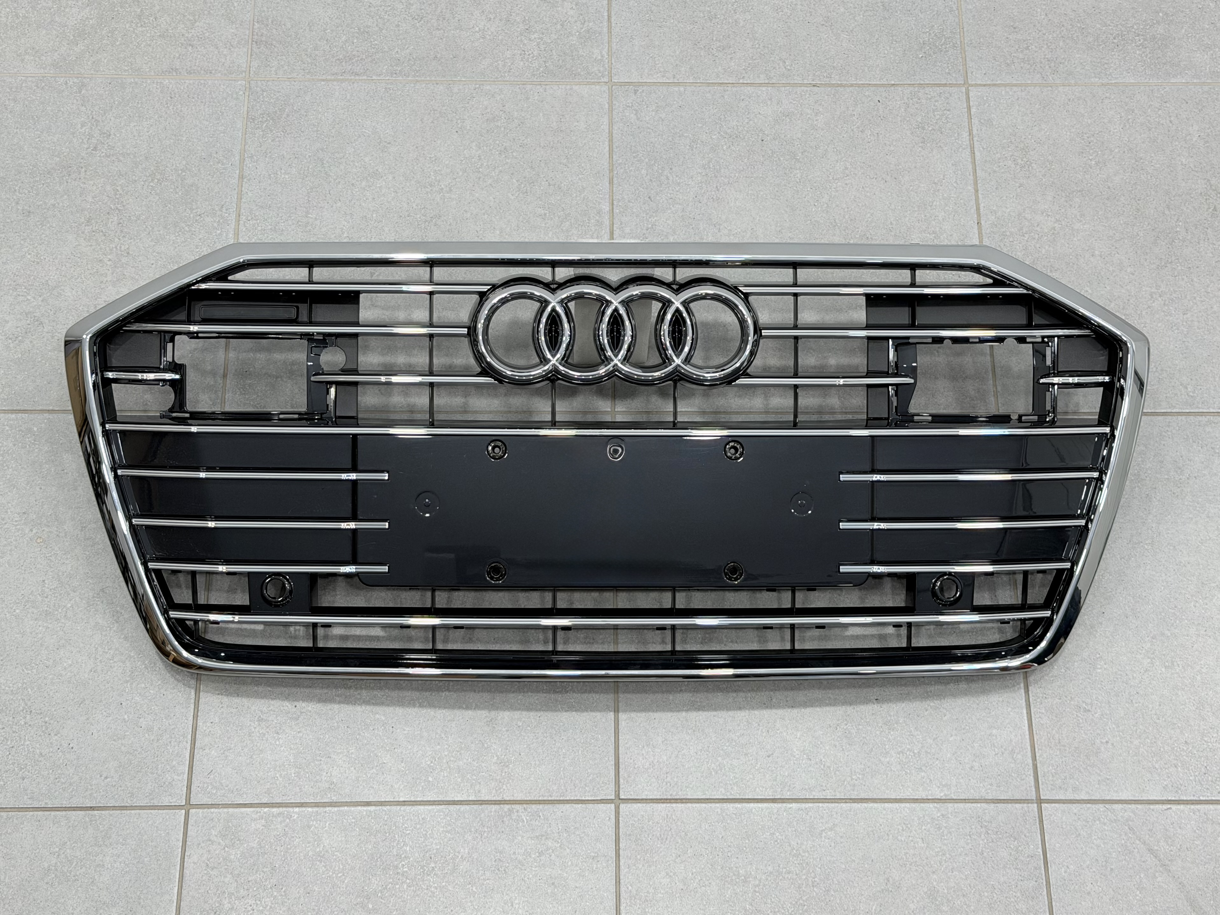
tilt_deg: -67.4
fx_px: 1692
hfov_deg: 39.7
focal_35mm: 48
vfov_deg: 30.3
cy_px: 458
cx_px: 610
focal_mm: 6.76
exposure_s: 1/177
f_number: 1.78
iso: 50
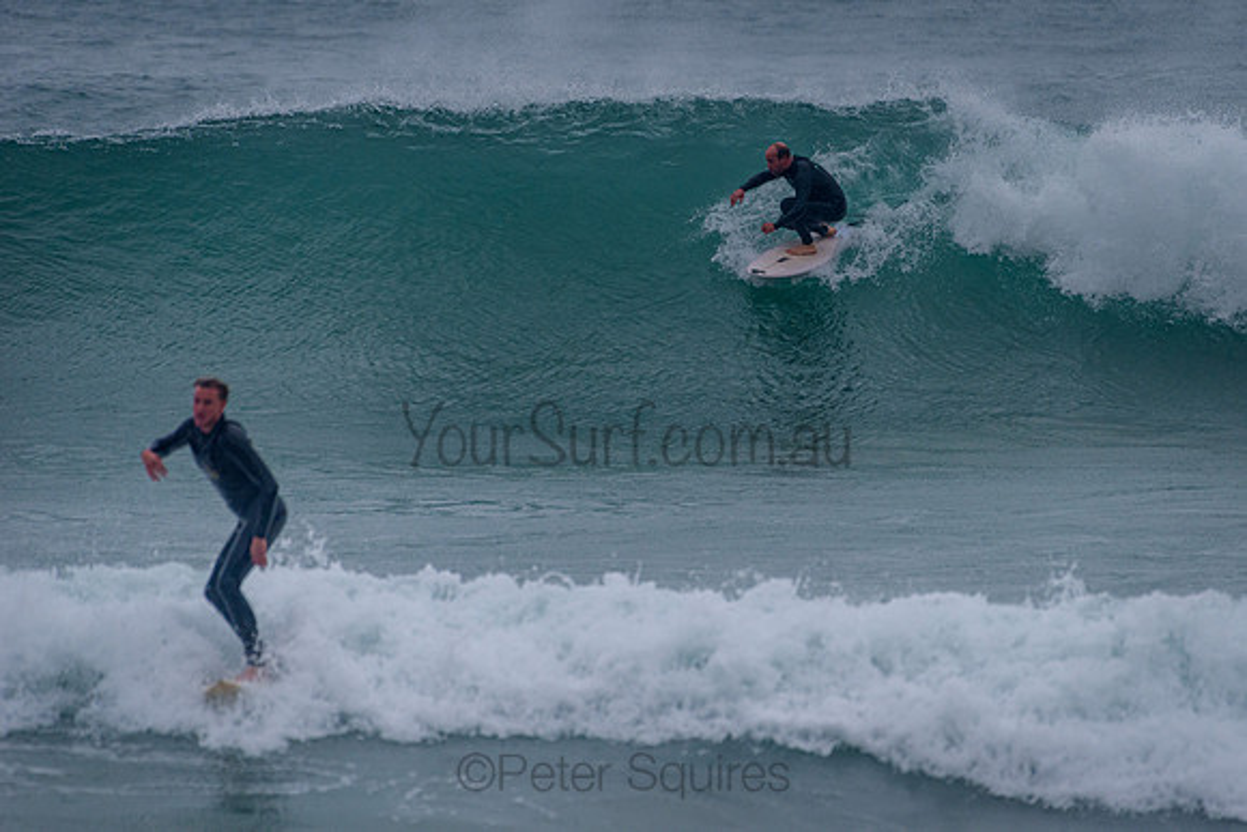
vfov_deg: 2.2
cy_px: 322
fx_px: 21221
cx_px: 764
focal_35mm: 613
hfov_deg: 3.4
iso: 500
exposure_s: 1/2000
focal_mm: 500
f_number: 5.6
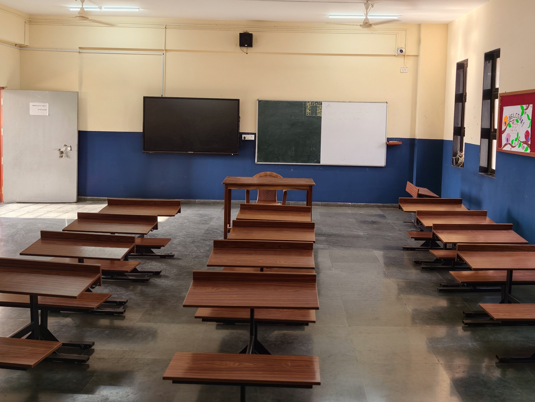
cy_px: 201
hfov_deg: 73.8
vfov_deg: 59.0
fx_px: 356
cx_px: 268
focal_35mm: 23
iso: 215
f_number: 2.8
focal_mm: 6.25
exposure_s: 1/100
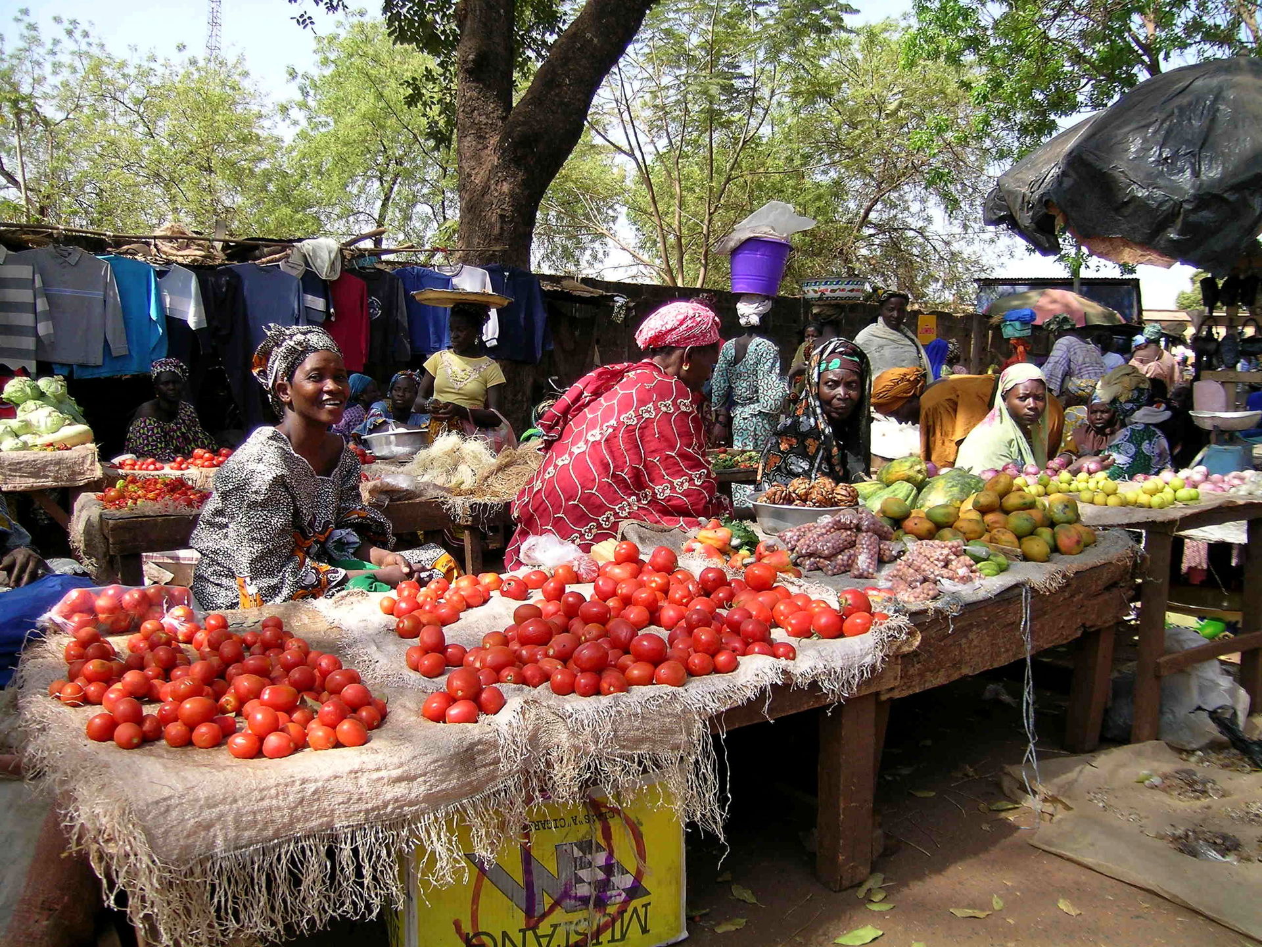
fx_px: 2115
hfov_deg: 33.2
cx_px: 631
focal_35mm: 58
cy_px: 474
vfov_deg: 25.2
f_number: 2.8
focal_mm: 5.8
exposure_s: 1/519
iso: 50
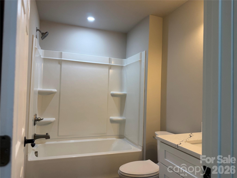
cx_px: 118
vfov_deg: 56.8
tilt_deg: +1.1
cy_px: 89
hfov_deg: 71.6
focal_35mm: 24
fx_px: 164
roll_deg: -2.1
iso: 160
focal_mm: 6.76
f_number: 1.78
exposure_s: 1/120
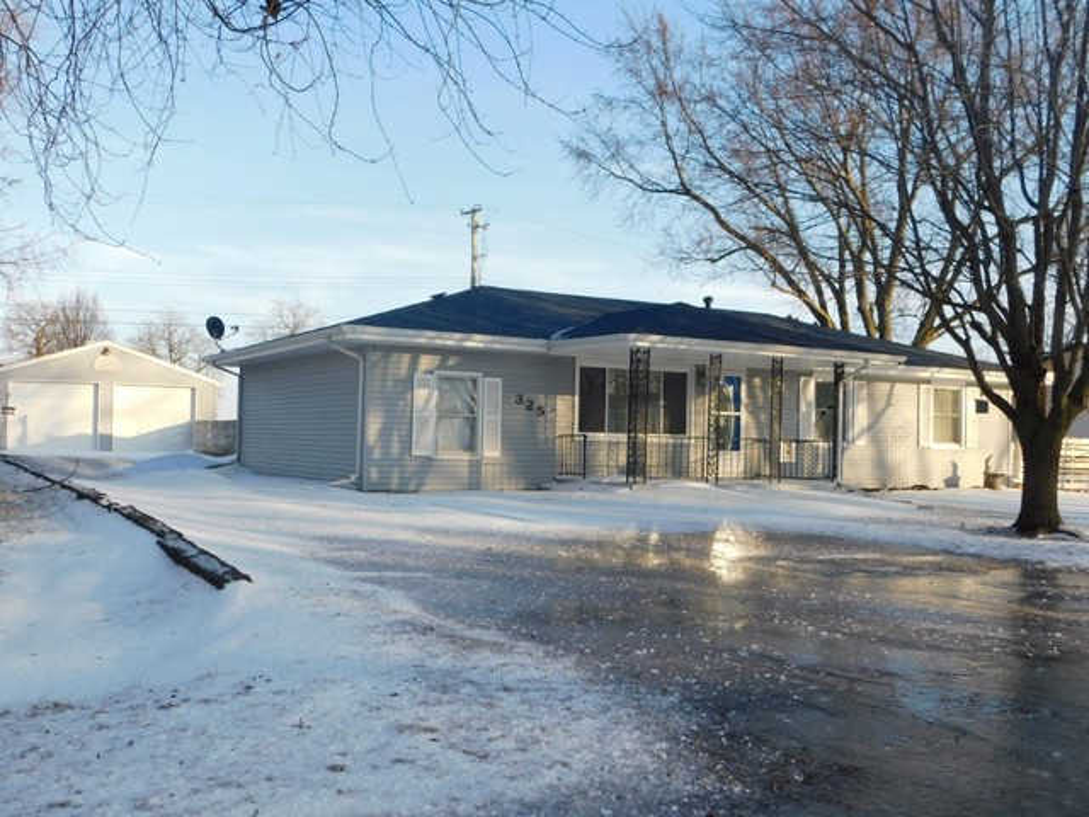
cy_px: 408
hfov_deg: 51.4
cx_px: 544
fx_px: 1133
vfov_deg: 39.7
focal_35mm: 36
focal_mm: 6.3
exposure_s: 1/500
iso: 125
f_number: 3.5
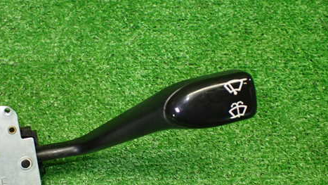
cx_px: 130
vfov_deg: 28.2
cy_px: 125
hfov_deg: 48.0
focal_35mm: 42
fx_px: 365
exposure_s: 1/125
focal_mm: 5.4
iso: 640
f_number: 2.3
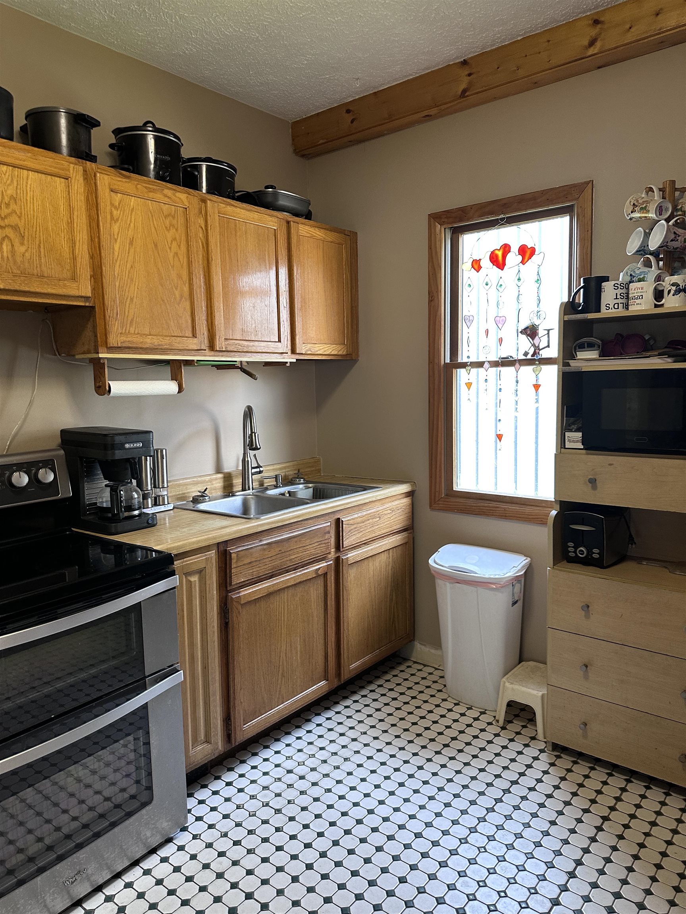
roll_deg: +1.1
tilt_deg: -4.1
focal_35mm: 24
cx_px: 343
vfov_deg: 71.6
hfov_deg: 56.8
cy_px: 457
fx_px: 634
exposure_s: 1/60
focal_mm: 6.86
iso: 250
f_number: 1.78
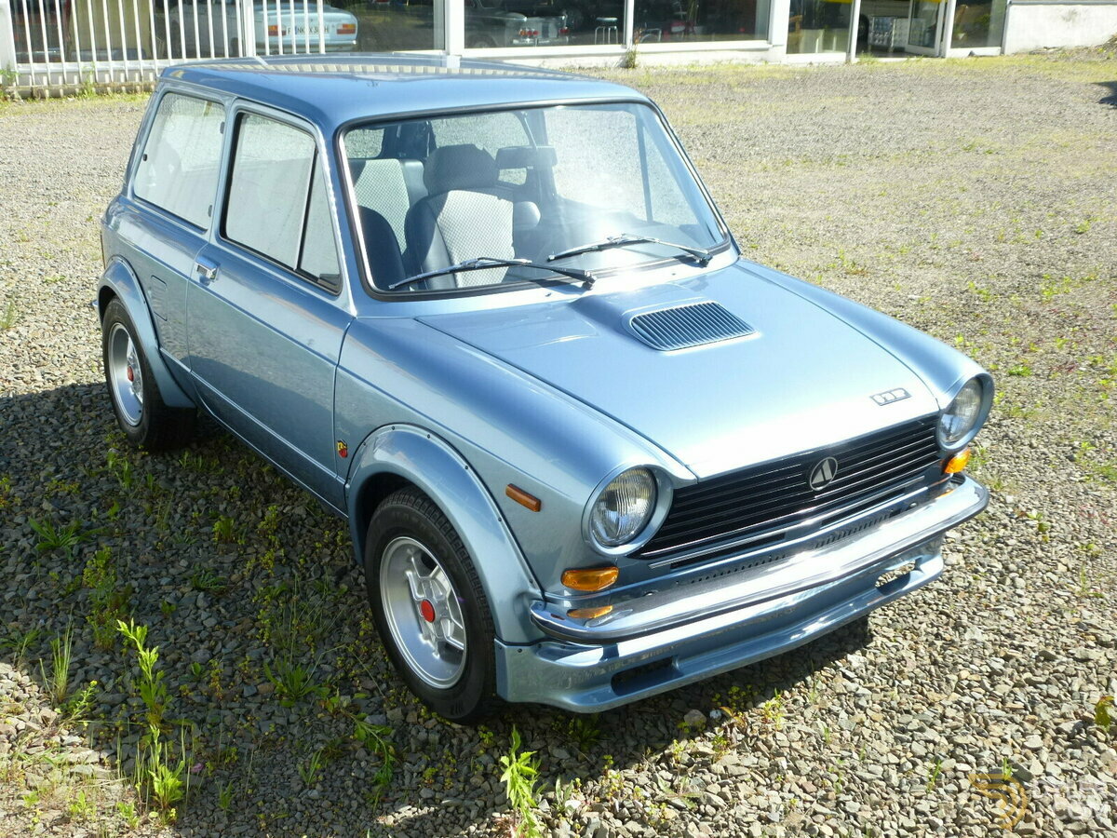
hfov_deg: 49.0
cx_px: 558
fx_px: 1226
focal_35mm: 38
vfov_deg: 37.7
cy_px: 419
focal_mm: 6.8
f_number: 3.8
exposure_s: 1/320
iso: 100
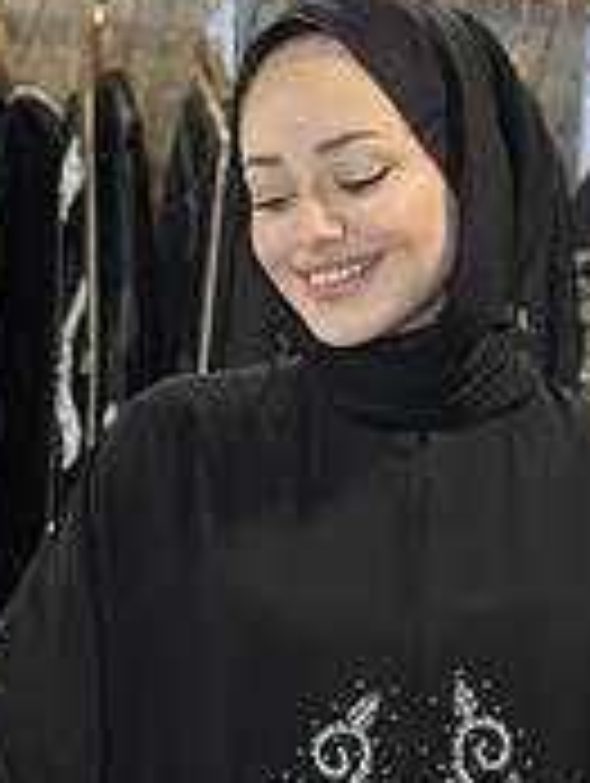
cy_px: 488
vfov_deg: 13.4
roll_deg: -1.8
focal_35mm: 147
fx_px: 3332
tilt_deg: -1.1
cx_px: 477
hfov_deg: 10.1
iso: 200
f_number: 1.78
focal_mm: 6.86
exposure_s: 1/50
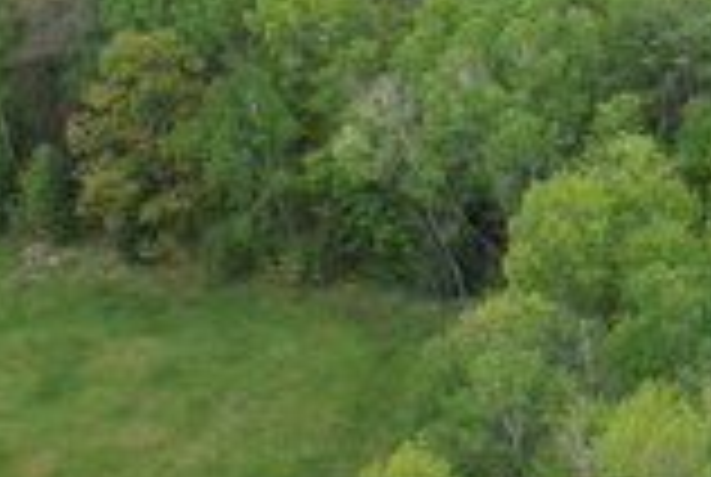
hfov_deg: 10.7
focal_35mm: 160
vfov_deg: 8.4
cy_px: -328
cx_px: 1760
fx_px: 3166
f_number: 2.8
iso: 100
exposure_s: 1/640
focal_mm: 8.38
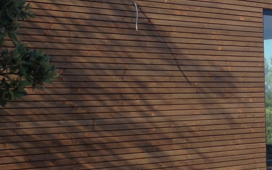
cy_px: 88
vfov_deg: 14.5
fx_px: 667
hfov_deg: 23.0
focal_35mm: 90
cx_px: 164
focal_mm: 4.28
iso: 50
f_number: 2.4
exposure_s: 1/620
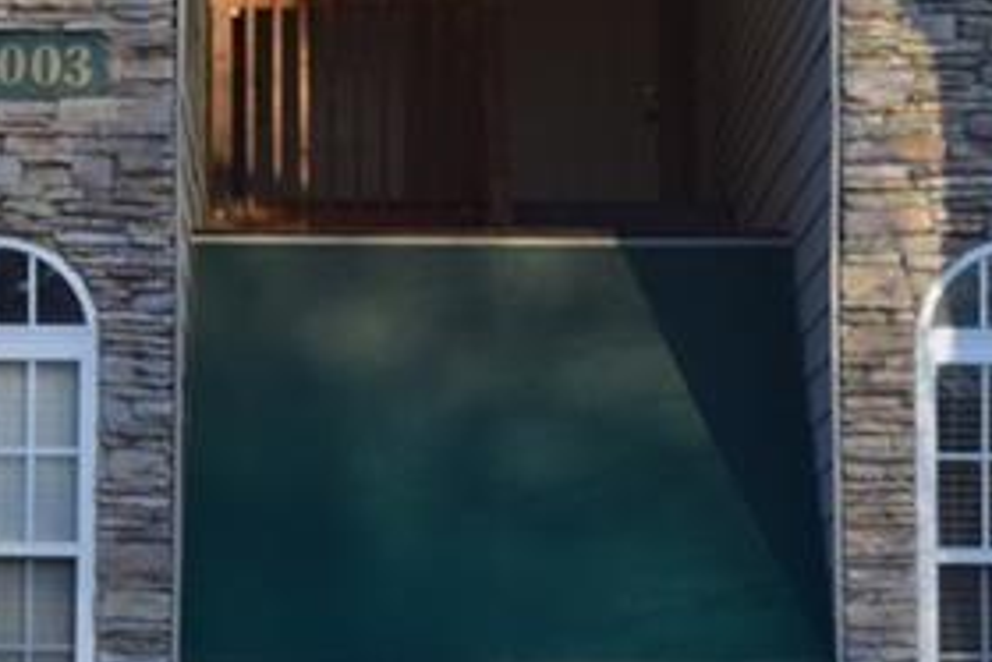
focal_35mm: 192
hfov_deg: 10.5
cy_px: 352
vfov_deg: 7.2
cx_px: -191
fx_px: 5288
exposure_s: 1/250
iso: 320
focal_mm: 35
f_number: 8
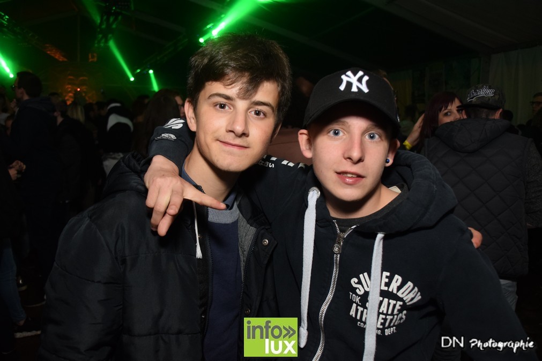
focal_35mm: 33
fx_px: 497
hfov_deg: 57.2
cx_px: 271
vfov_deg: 40.0
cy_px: 180
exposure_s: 1/40
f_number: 3.8
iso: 1600
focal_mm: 22
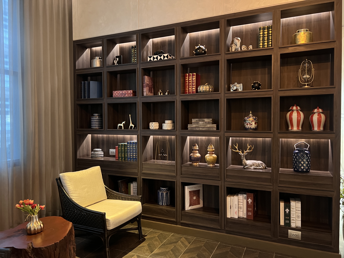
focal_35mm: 26
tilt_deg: -1.5
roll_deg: +0.1
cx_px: 172
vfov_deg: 53.1
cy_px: 129
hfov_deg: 67.3
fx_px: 258
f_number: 1.5
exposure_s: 1/25
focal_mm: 5.7
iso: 500
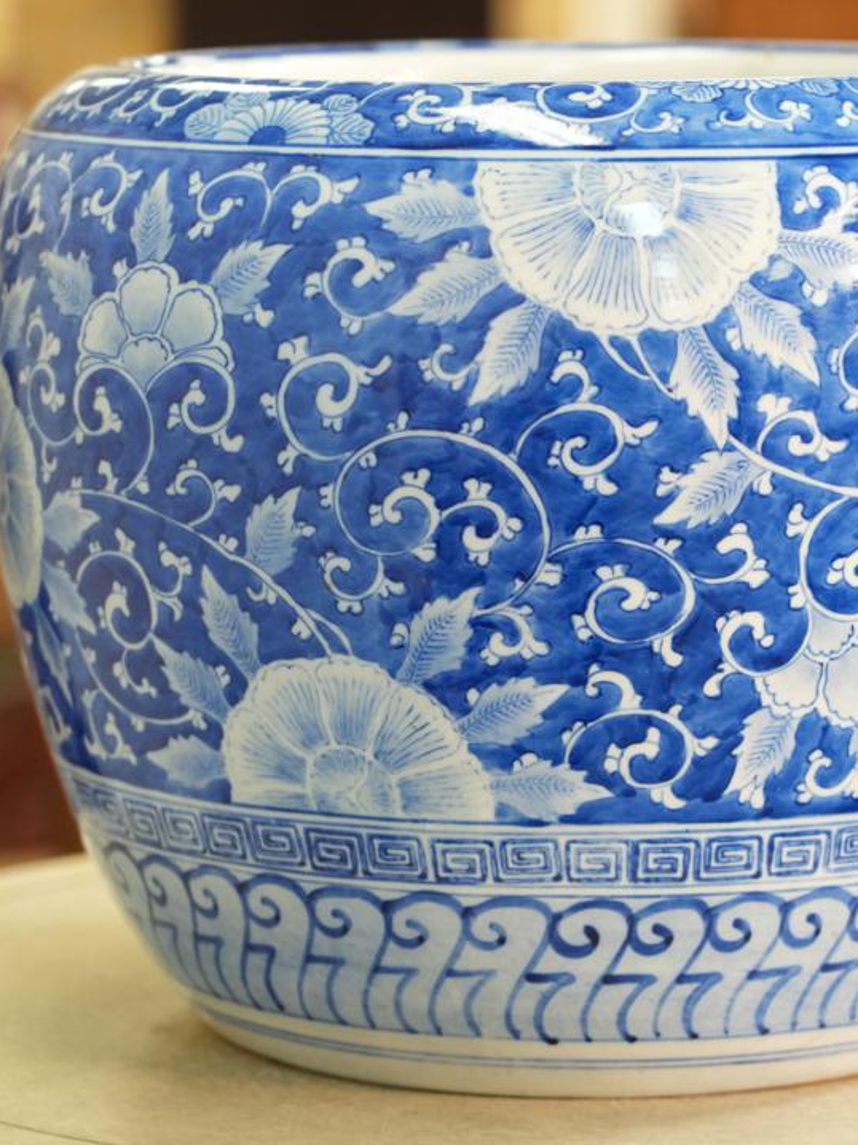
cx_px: 606
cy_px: 573
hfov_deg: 9.8
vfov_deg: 13.1
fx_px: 4993
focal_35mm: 151
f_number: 4
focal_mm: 104
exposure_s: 1/125
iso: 2500
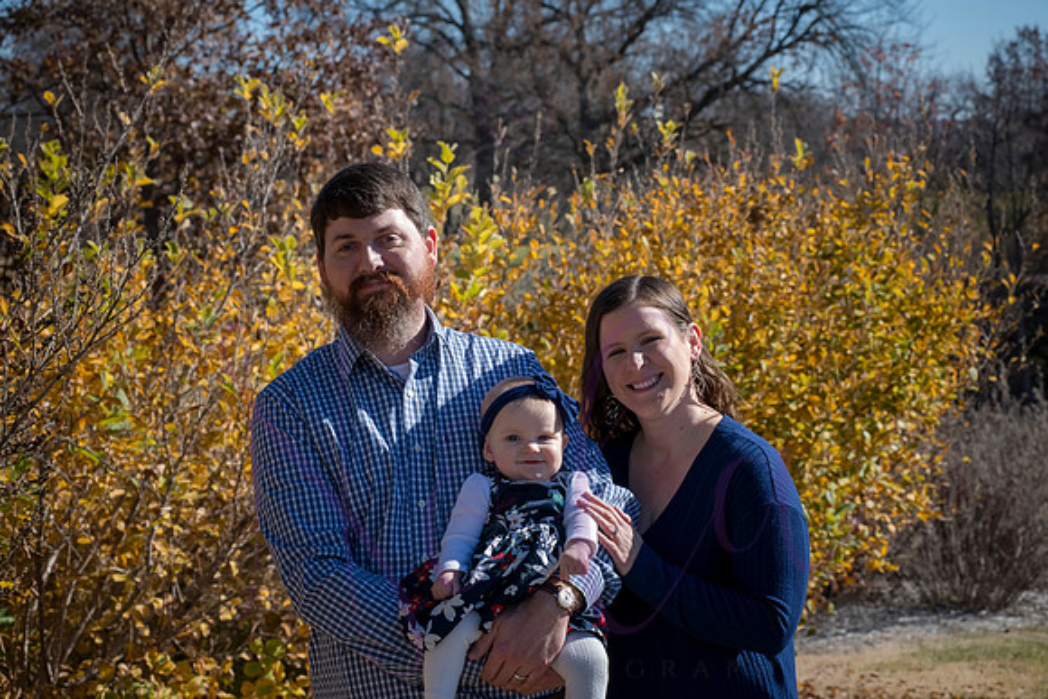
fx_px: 2329
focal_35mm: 80
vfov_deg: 17.1
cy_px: 350
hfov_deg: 25.4
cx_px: 524
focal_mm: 80
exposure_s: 1/640
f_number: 9
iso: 400
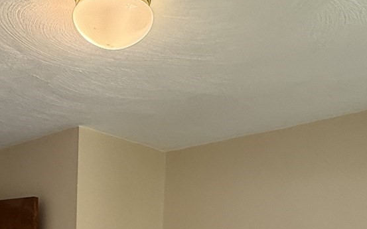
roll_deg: -1.6
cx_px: 116
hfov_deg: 36.5
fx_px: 550
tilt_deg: -6.0
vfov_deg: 20.0
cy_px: 353
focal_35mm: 55
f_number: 2.2
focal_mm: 2.22
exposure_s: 1/120
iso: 200
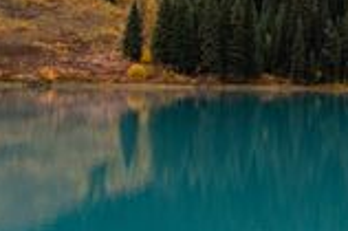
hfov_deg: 17.6
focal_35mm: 107
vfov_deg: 12.6
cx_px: 480
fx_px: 1033
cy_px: -21
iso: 250
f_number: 3
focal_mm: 22
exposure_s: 1/1000
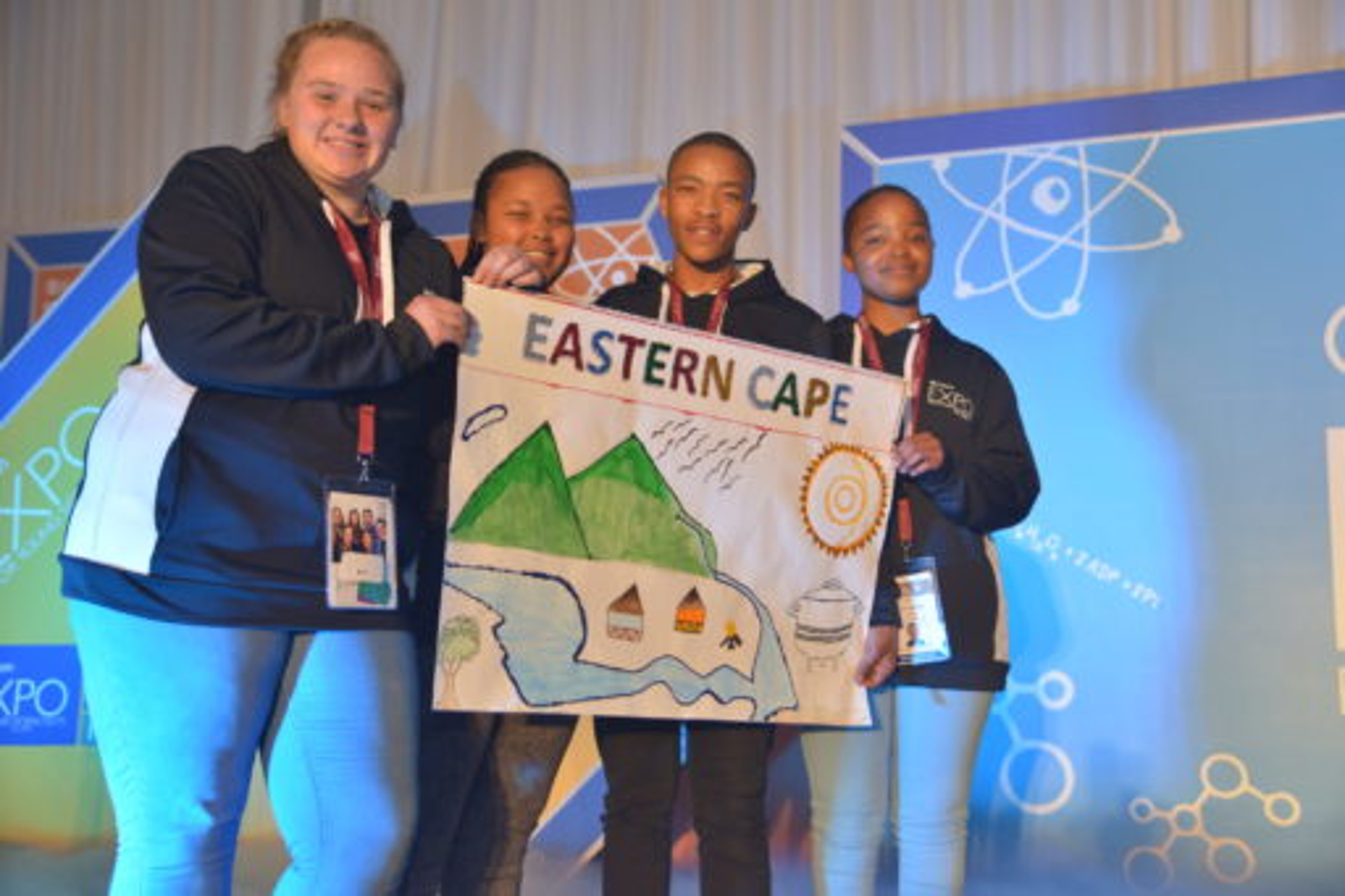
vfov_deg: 33.4
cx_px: 672
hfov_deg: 48.5
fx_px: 1494
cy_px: 448
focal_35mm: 40
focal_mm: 40
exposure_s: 1/160
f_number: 4
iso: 1600
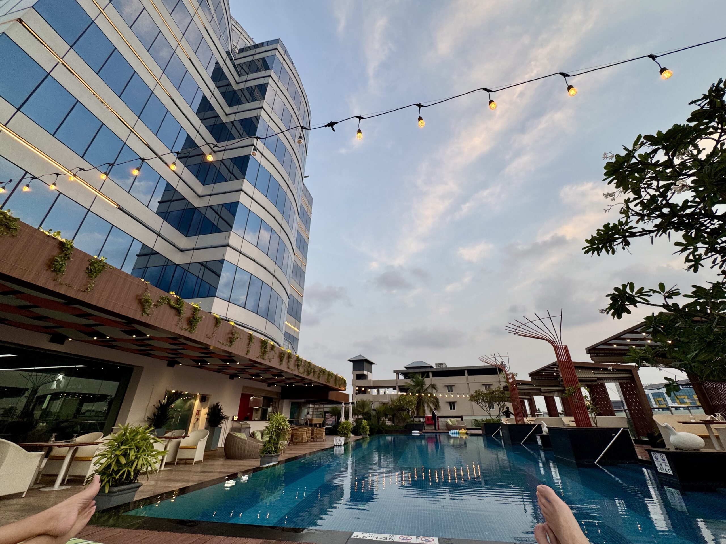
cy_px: 272
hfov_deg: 102.1
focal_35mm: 14
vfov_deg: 85.7
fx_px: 294
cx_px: 363
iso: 50
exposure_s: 1/100
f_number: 2.2
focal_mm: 2.22
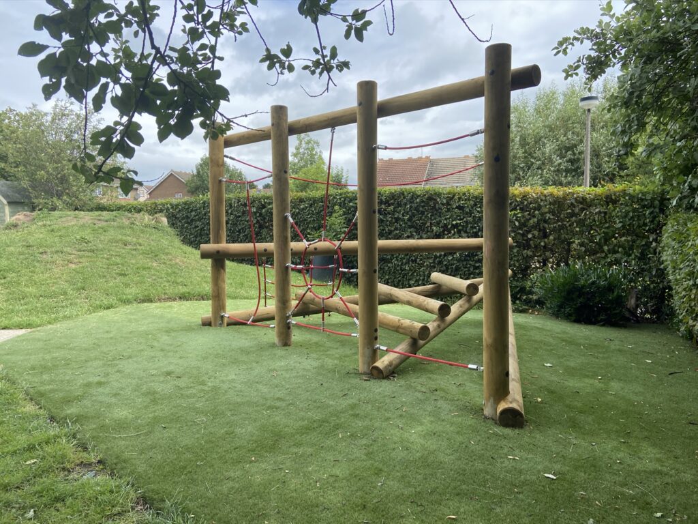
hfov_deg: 67.3
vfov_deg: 53.1
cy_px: 262
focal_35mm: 26
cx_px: 349
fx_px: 524
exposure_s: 1/990
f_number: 1.8
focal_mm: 4.25
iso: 32
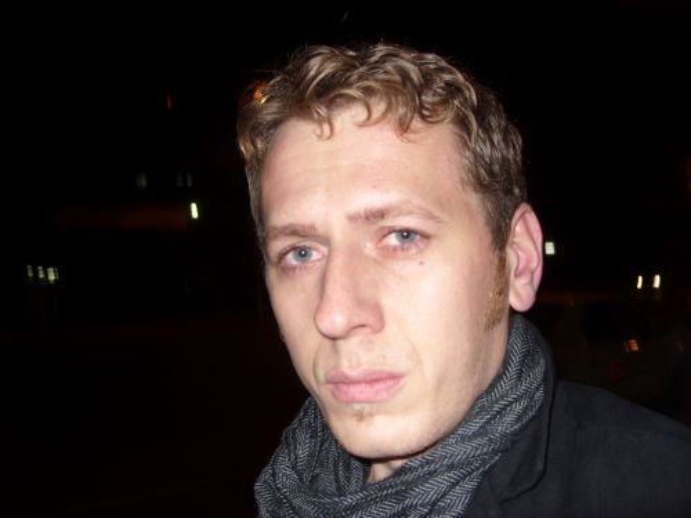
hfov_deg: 49.0
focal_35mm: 38
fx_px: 759
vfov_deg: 37.7
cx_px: 346
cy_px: 259
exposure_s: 1/30
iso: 50
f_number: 2.8
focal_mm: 6.3
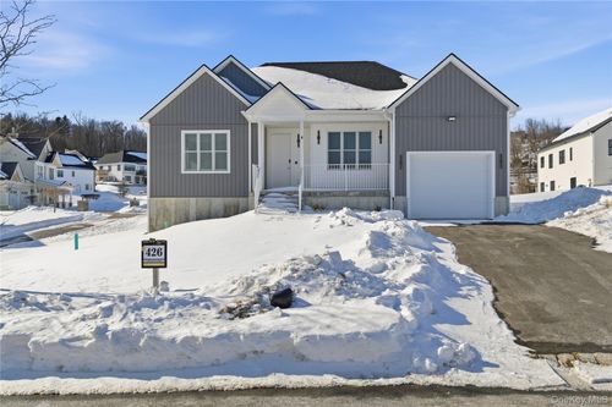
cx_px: 306
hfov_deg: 60.3
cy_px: 204
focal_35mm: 31
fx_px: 527
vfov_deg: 42.3
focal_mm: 31
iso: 250
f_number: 9
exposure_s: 1/2000
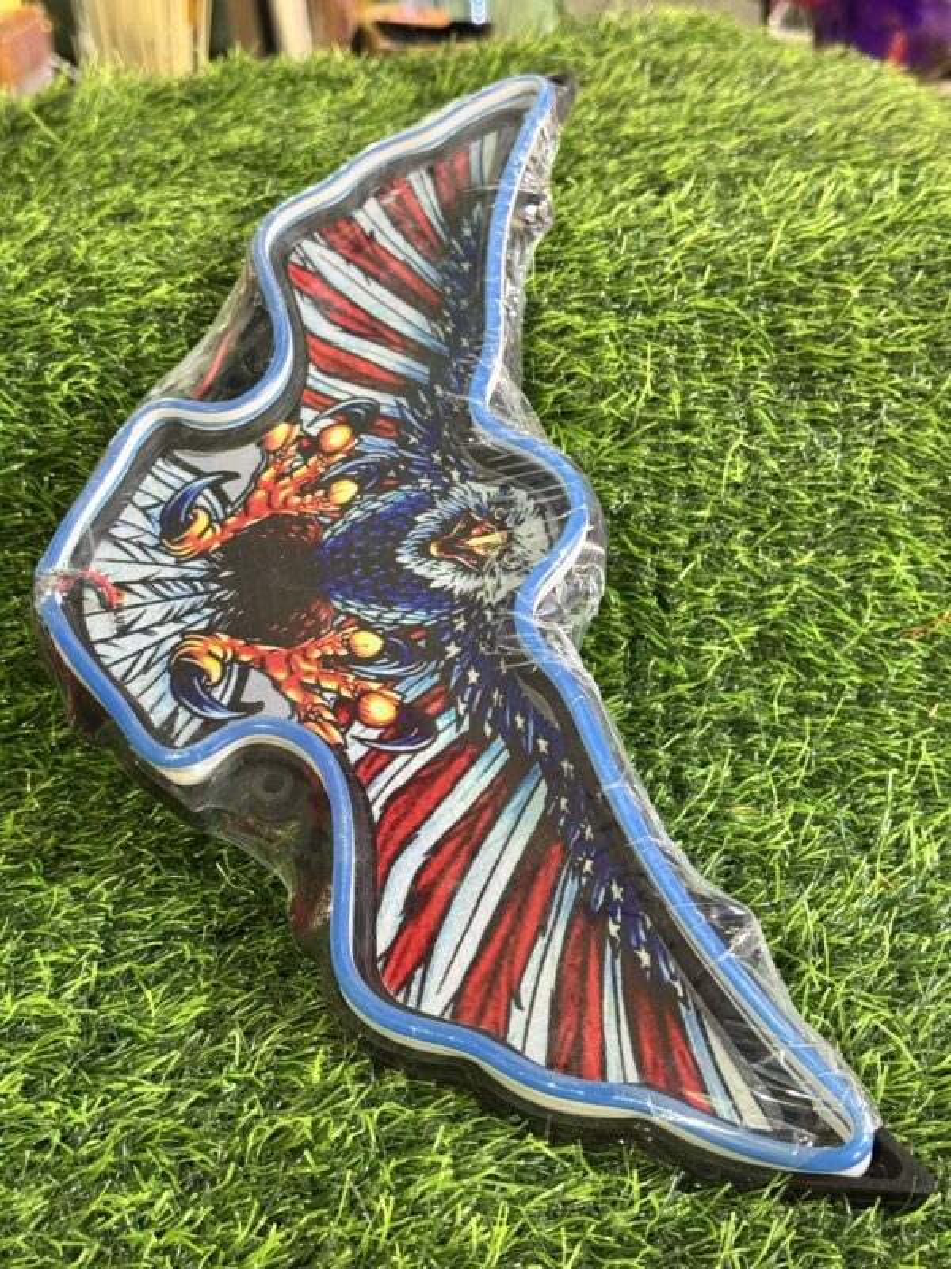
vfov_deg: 39.7
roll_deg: +1.5
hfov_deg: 30.3
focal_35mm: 48
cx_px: 476
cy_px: 634
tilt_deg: -25.7
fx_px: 1758
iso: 250
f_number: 1.78
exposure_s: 1/50
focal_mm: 6.76
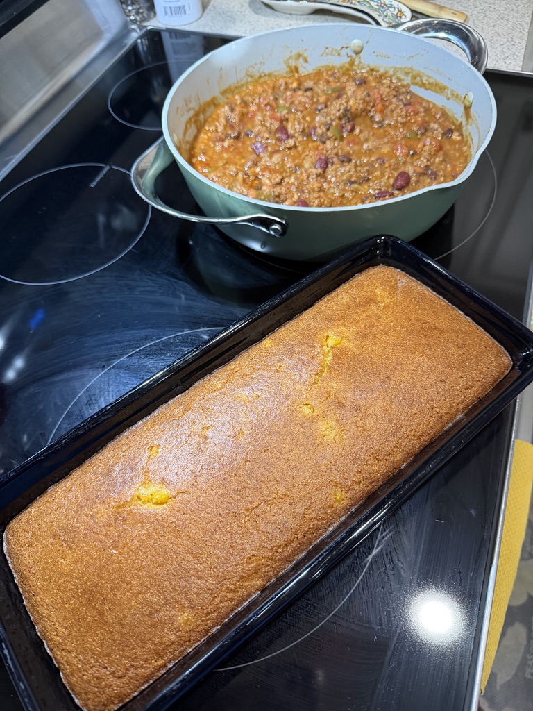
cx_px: 266
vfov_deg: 71.6
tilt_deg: -56.6
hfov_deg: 56.8
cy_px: 356
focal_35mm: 24
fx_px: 493
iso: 400
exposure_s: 1/60
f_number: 1.78
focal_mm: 6.76
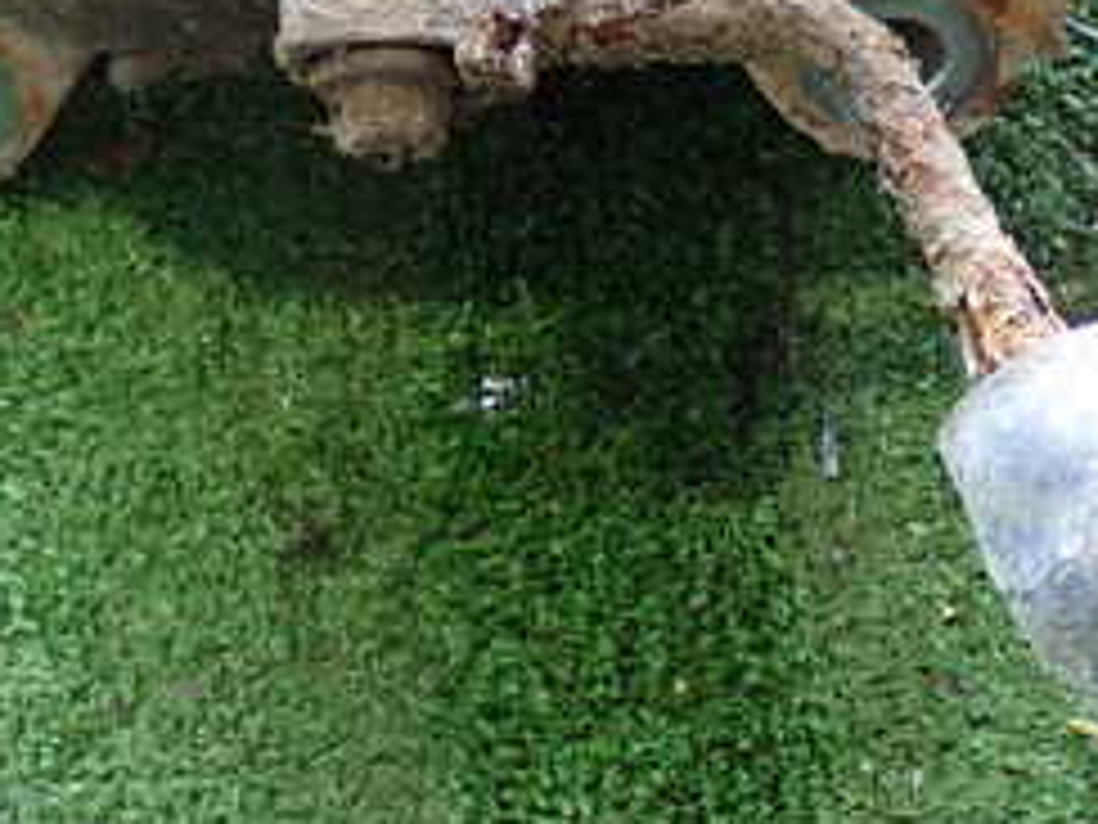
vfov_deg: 13.5
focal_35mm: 108
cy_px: -18
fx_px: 3426
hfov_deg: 18.2
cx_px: 400
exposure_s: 1/40
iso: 400
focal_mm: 7.84
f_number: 2.9
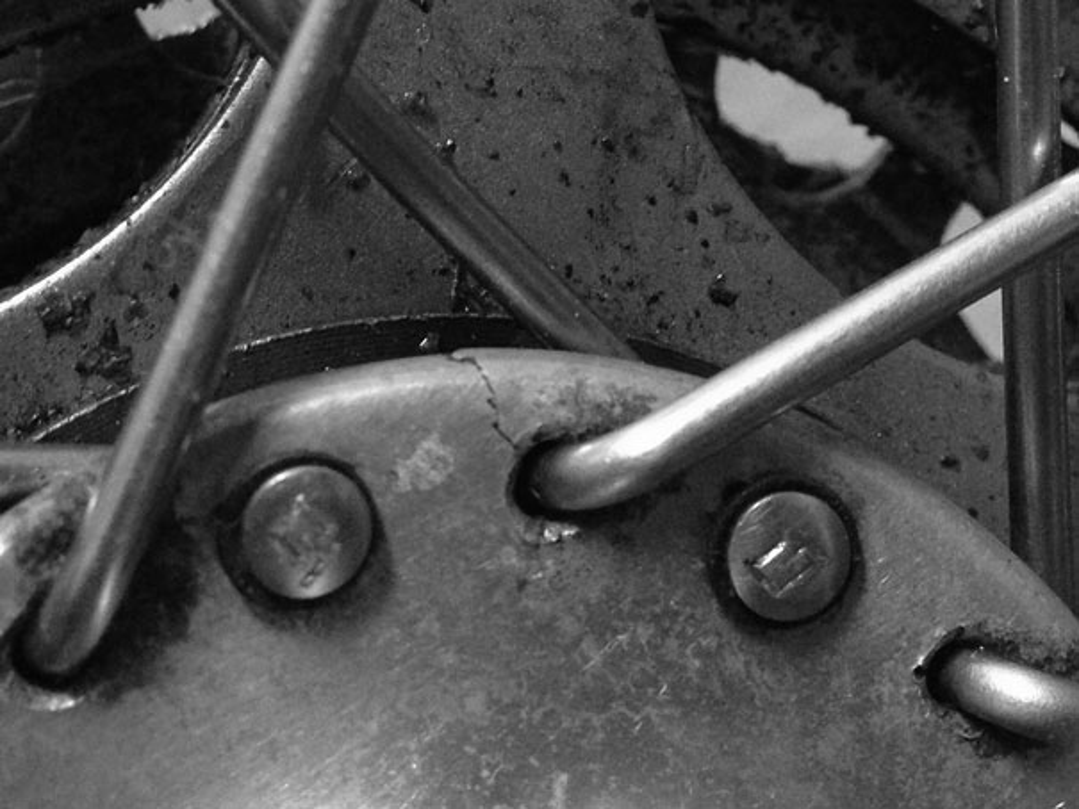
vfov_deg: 43.0
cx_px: 540
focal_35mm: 33
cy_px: 404
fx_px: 1029
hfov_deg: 55.3
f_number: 2.4
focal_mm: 4.13
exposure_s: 1/15
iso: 400
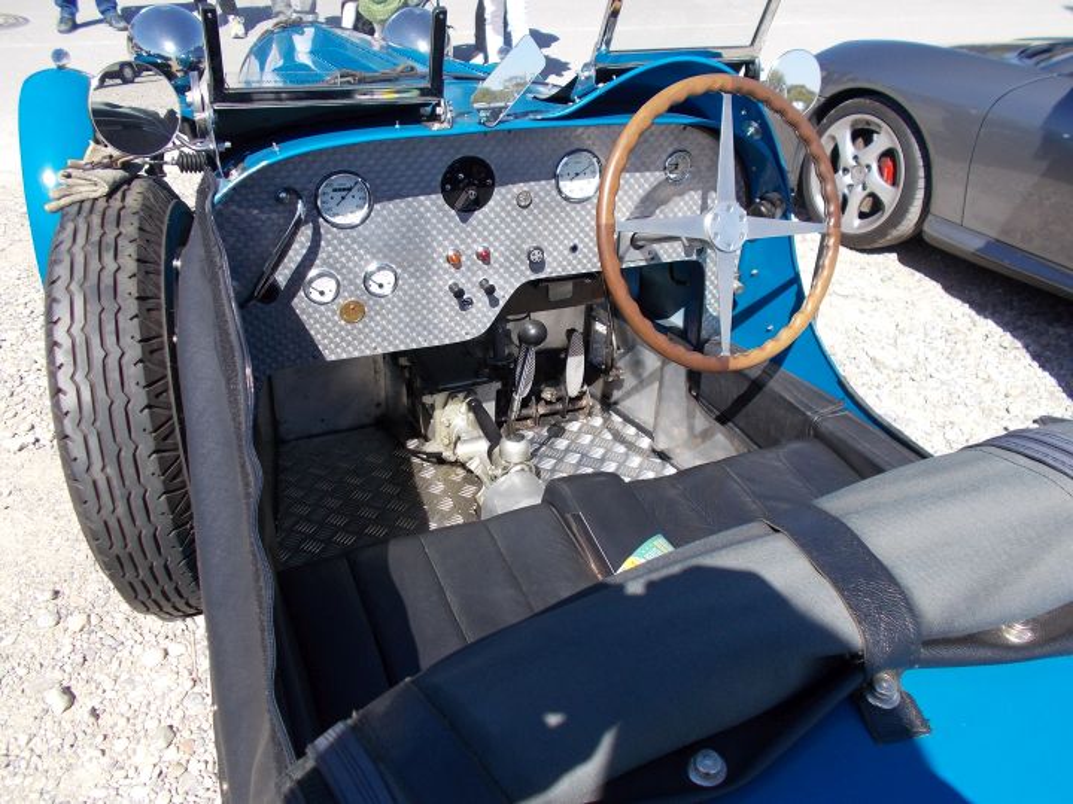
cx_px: 536
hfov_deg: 67.3
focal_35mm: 26
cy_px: 402
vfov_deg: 53.1
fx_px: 806
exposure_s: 1/100
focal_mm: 4.6
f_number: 8
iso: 80
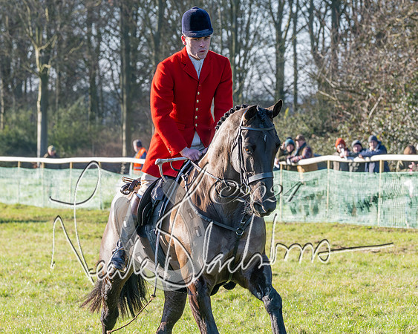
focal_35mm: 221
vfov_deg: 7.0
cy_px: 154
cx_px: 203
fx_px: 2731
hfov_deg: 8.8
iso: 400
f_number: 5
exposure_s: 1/1250
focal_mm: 97
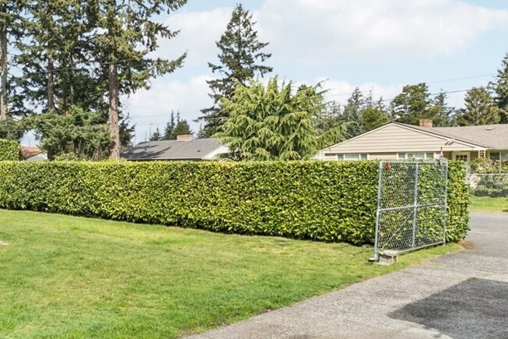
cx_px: 119
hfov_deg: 47.5
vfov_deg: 34.2
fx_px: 550
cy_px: 170
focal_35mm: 39
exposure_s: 1/100
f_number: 9
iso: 100
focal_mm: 10
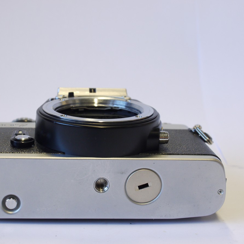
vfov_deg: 24.3
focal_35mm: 71
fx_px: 566
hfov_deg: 24.2
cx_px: 86
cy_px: 122
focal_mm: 30
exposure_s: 1/30
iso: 400
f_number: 7.1
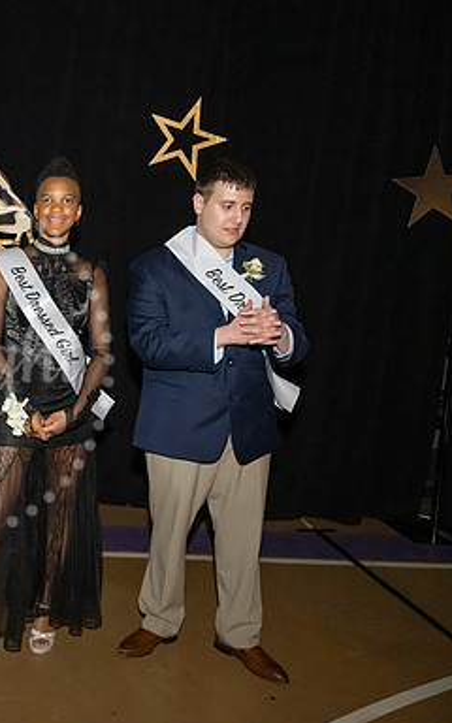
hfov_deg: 30.2
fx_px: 729
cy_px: 362
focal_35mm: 37
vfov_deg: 52.7
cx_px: -66
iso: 6400
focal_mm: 24
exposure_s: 1/125
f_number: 5.6
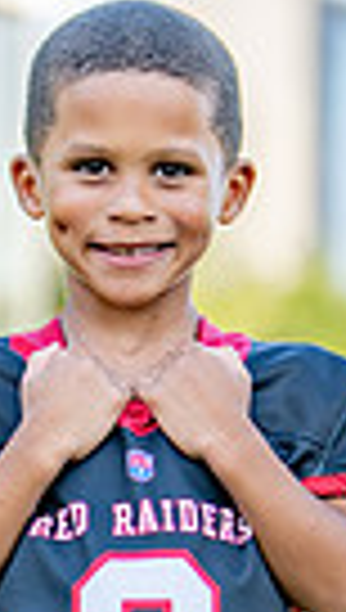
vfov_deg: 8.9
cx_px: 135
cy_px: 747
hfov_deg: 5.1
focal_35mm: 239
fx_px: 3879
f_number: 1.2
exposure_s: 1/1250
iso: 100
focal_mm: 50
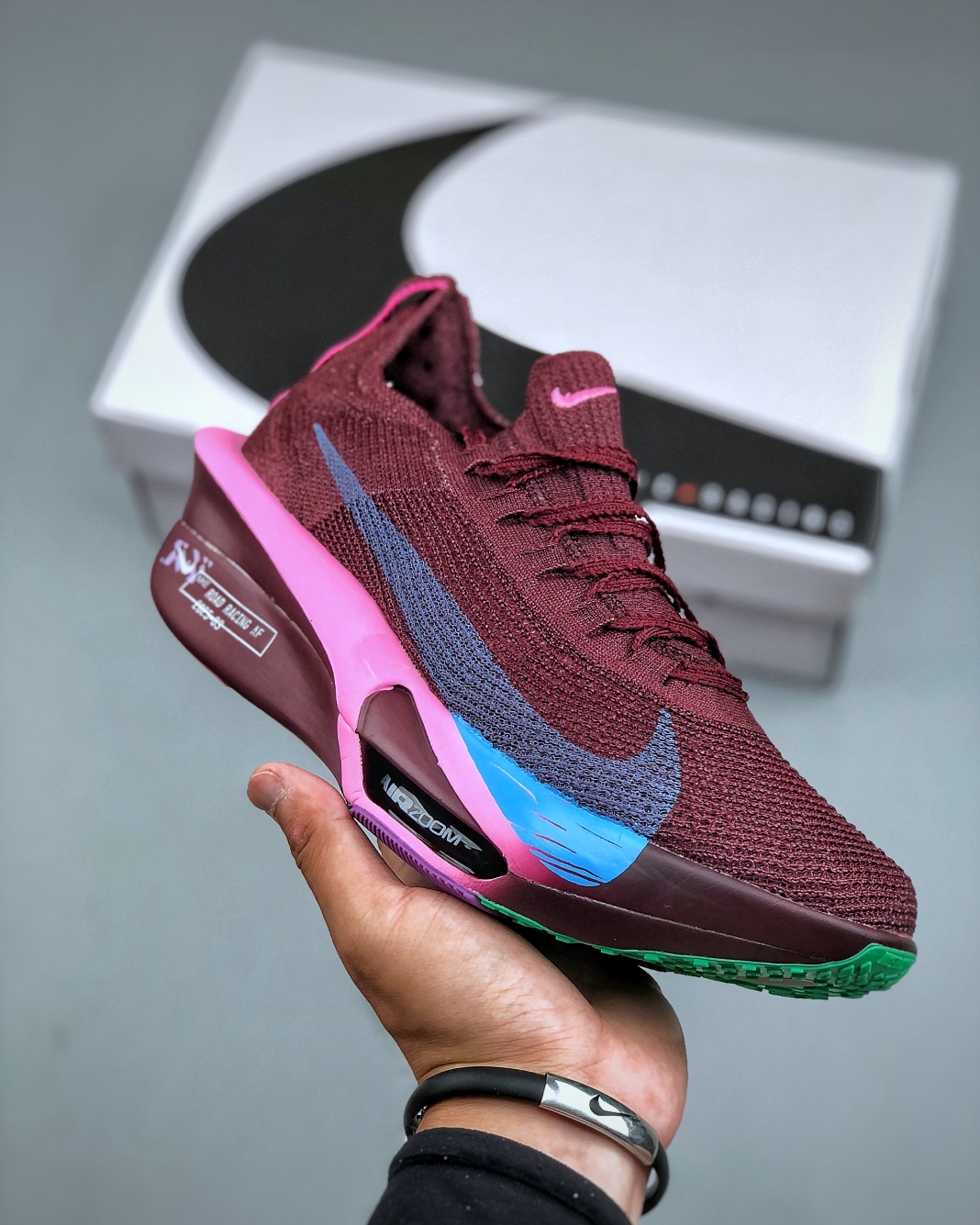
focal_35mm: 60
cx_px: 493
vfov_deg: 31.4
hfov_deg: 25.4
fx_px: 2175
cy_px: 642
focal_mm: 6.6
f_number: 2.8
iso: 20
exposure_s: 1/33
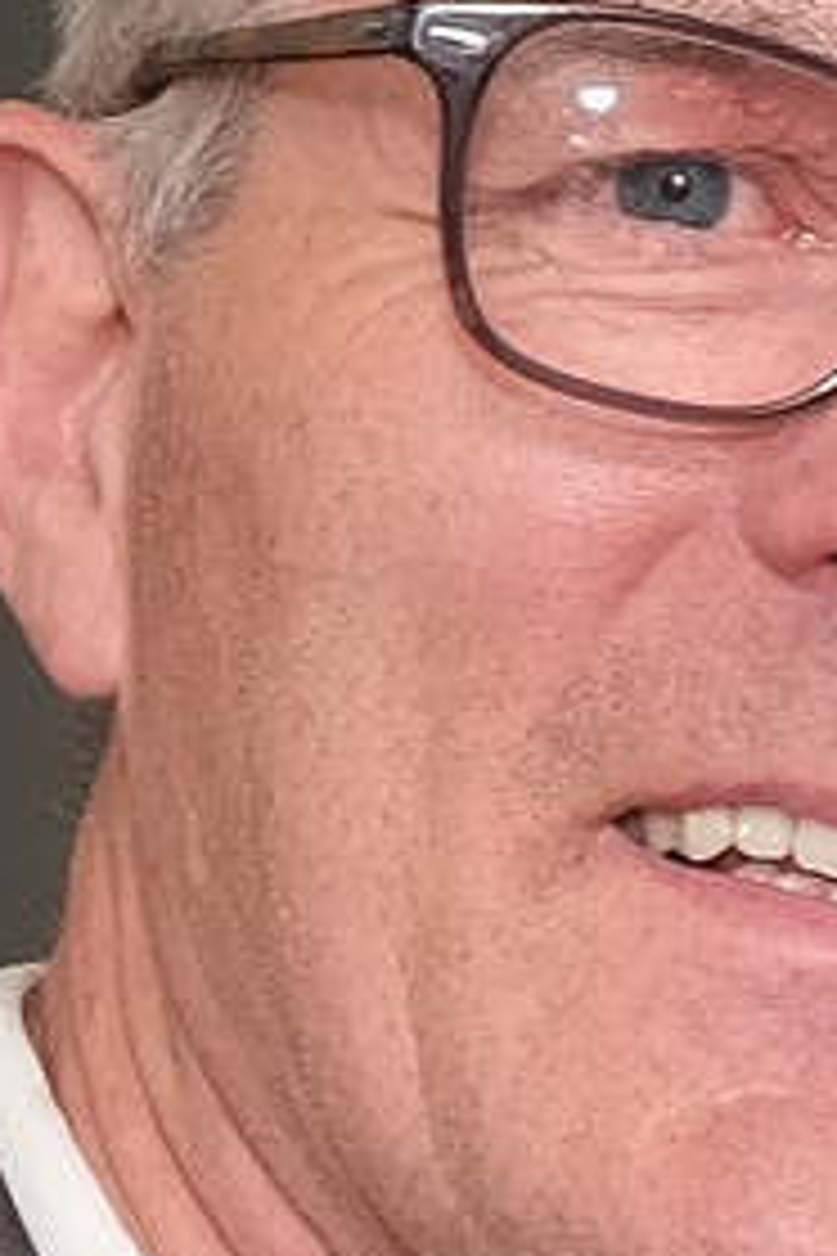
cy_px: 342
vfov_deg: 17.0
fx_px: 4185
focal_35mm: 120
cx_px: 603
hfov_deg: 11.4
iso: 400
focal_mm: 24.3
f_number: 5
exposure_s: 1/125
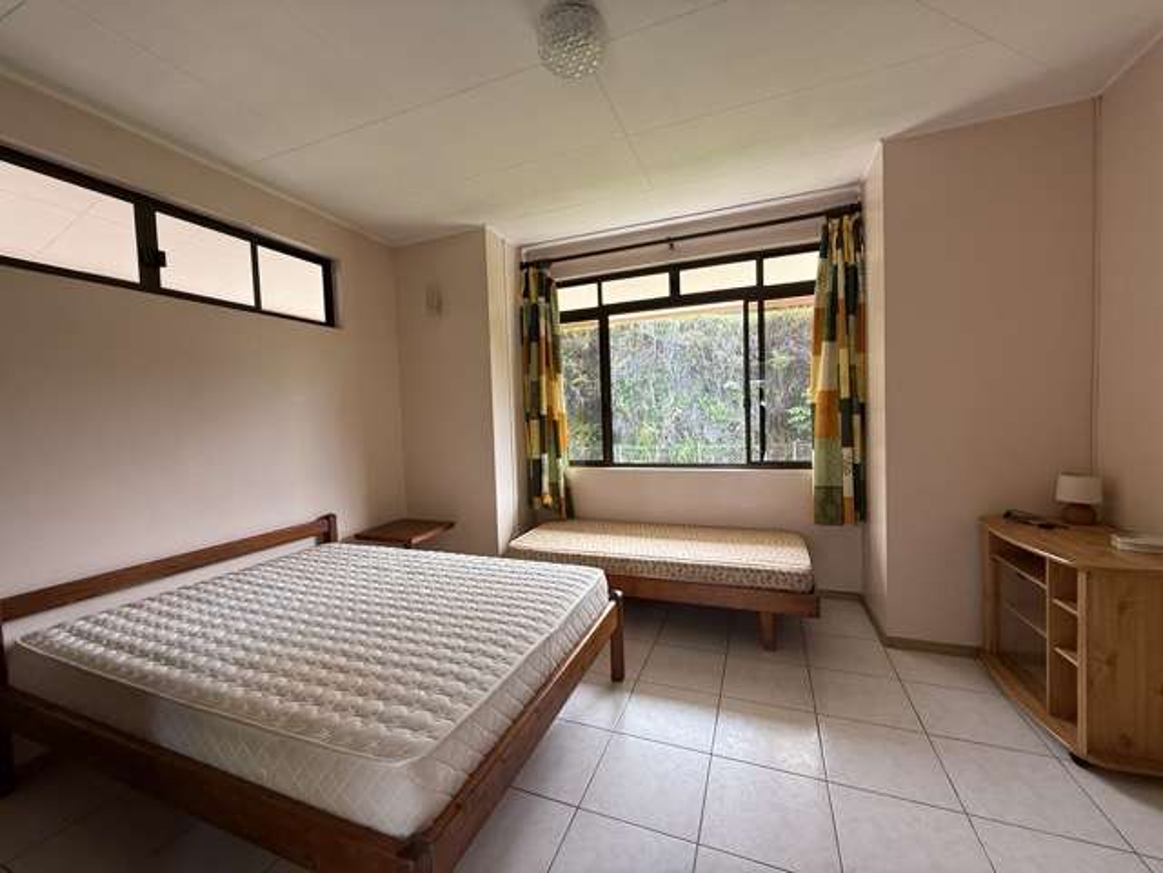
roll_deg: +1.6
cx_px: 582
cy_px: 436
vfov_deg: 85.7
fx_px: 470
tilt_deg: -1.3
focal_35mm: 14
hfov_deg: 102.1
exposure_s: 1/99
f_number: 2.2
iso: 40
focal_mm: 2.22
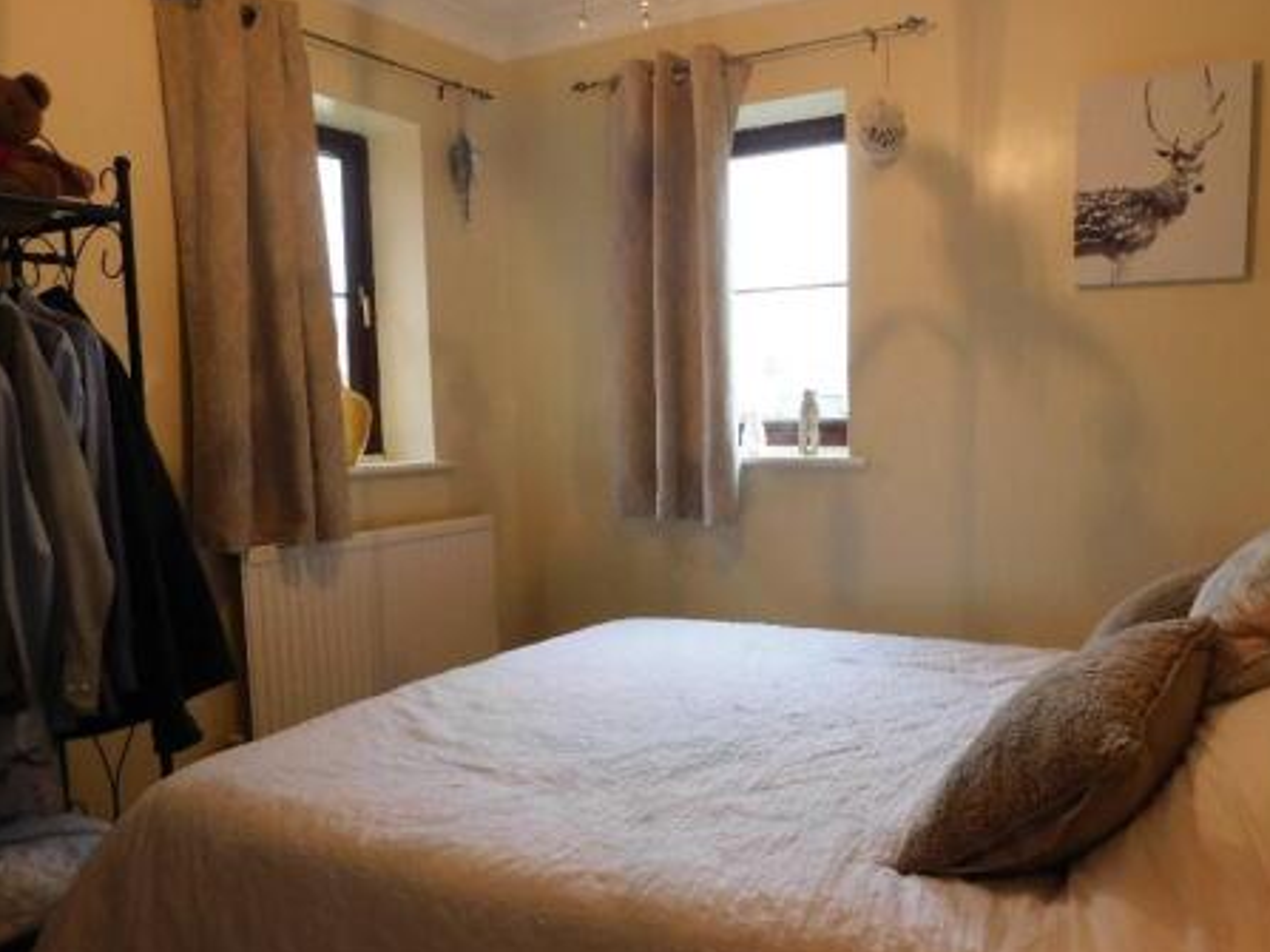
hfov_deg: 59.7
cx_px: 726
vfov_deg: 46.6
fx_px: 1100
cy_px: 544
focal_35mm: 30
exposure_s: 1/30
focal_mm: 4
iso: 360
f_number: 3
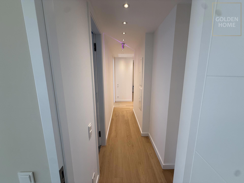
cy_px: 92
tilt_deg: -9.9
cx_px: 122
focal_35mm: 14
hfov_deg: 102.1
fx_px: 99
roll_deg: +0.2
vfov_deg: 85.7
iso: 64
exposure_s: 1/100
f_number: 2.2
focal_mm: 2.22
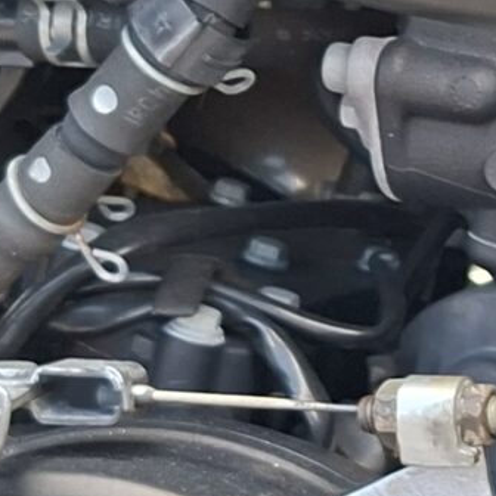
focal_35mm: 155
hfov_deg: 10.3
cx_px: 1005
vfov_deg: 11.2
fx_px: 2513
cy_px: 424
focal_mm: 5.54
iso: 50
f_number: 1.8
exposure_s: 1/208
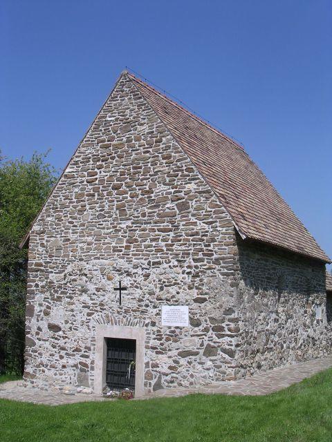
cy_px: 221
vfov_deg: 49.0
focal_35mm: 38
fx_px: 486
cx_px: 166
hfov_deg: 37.7
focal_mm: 5.8
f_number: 5.6
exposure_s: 1/420
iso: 100
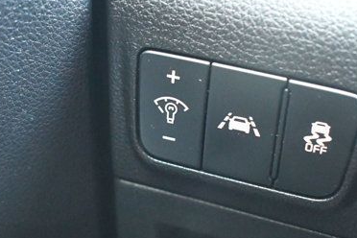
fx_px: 734
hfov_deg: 27.3
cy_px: 166
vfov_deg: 18.4
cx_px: 216
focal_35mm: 74
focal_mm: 29
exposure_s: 1/30
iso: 12800
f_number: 4.2
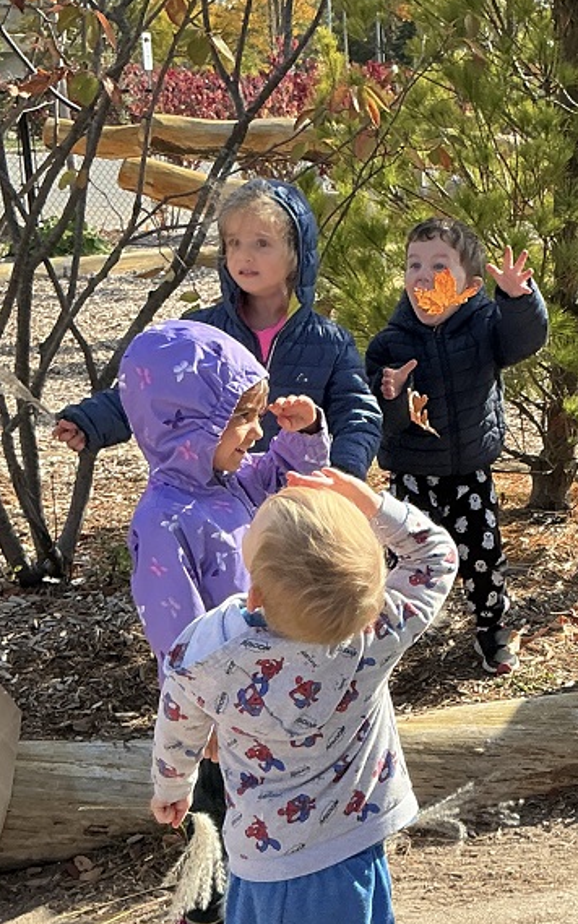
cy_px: 497
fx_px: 907
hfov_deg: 35.0
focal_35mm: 36
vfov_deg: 53.9
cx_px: 388
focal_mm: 3
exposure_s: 1/709
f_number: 1.8
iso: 25
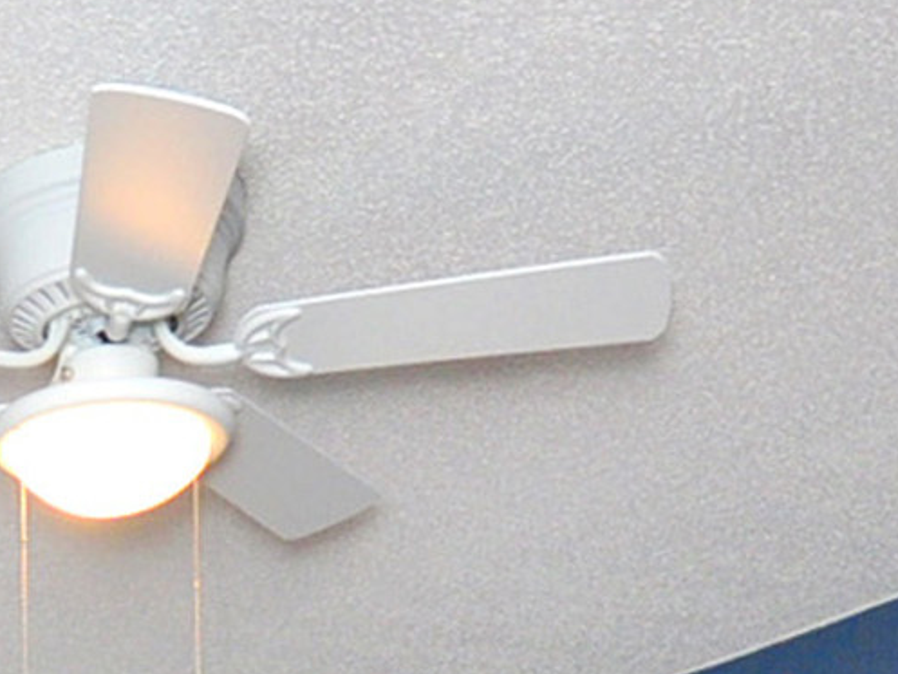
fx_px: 2180
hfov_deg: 22.2
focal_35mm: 84
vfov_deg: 14.0
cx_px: -60
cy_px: 1454
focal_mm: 10
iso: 640
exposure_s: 1/125
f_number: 4
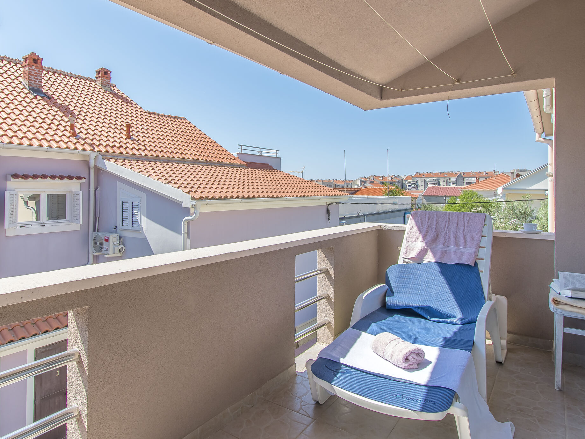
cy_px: 185
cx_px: 278
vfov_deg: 60.8
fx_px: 372
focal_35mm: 22
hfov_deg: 76.3
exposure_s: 1/200
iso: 100
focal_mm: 10
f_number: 7.1
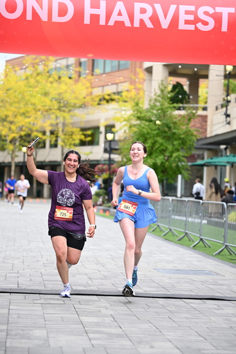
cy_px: 177
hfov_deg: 15.2
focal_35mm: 90
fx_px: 884
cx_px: 118
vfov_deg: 22.6
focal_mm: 90
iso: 640
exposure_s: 1/2000
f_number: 2.8
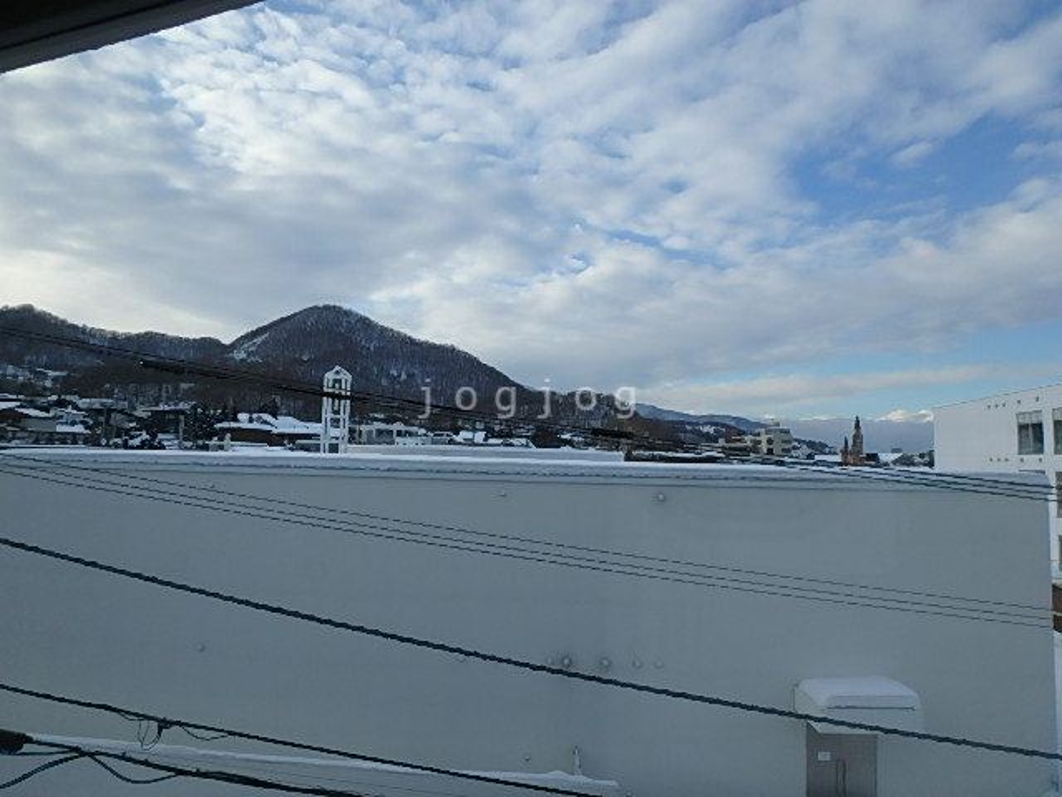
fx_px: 644
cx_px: 531
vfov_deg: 63.4
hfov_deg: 79.0
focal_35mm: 21
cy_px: 398
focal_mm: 3.7
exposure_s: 1/800
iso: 125
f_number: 3.5
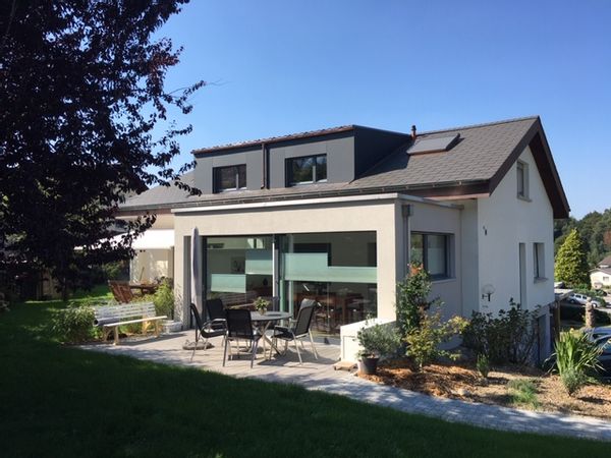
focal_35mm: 29
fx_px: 512
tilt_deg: +3.4
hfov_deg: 61.7
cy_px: 229
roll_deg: -0.3
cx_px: 306
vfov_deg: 48.2
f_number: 2.2
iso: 25
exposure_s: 1/1183
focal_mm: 4.15
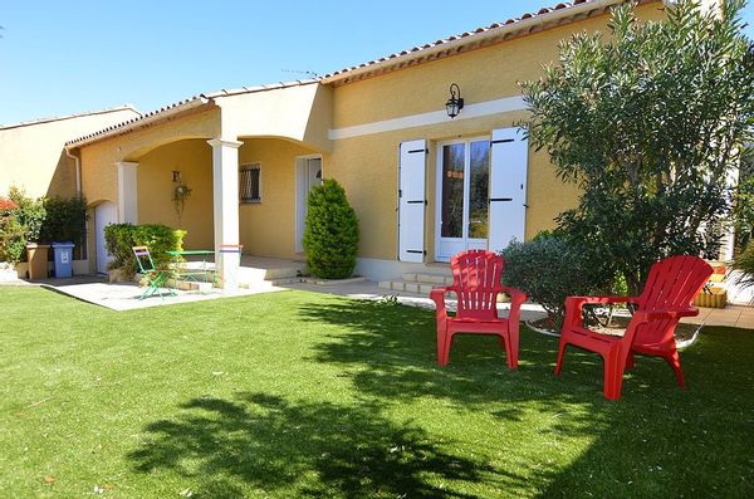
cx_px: 377
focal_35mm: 21
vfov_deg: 59.2
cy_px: 250
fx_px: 439
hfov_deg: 81.3
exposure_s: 1/200
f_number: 7.1
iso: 100
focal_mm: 14
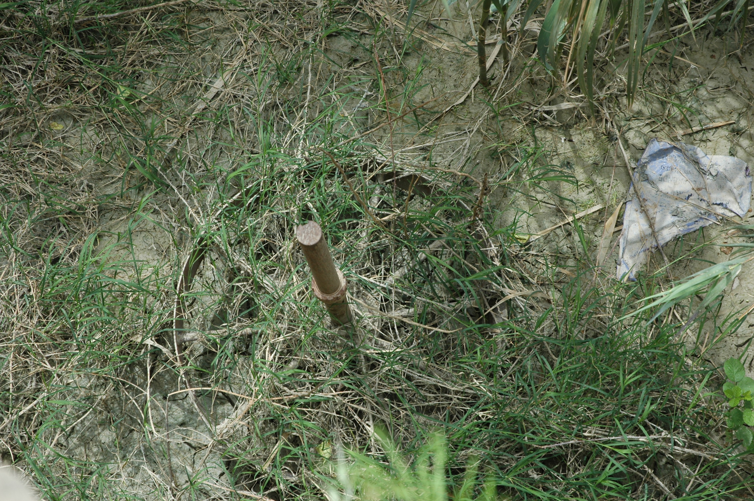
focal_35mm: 82
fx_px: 1726
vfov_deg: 16.5
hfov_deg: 24.6
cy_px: 250
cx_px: 377
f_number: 7.1
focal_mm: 55
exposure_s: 1/200
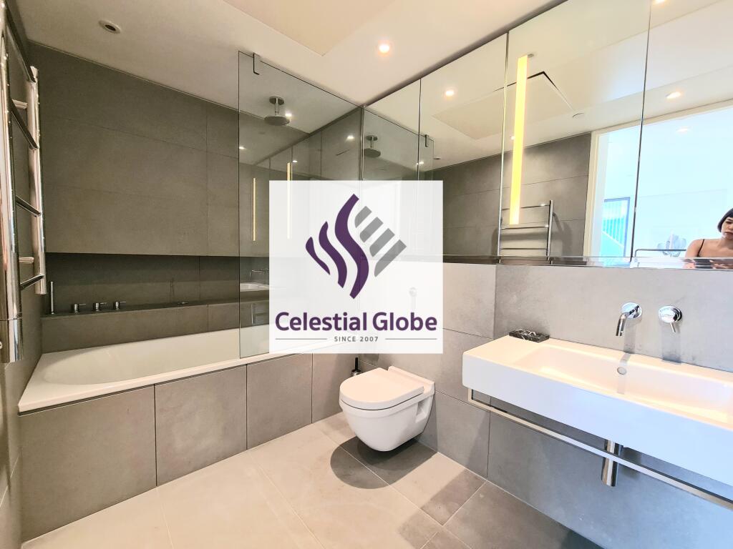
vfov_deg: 89.9
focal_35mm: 13
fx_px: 275
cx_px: 366
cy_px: 274
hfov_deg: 106.2
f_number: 2.2
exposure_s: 1/33
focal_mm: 2.2
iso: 320
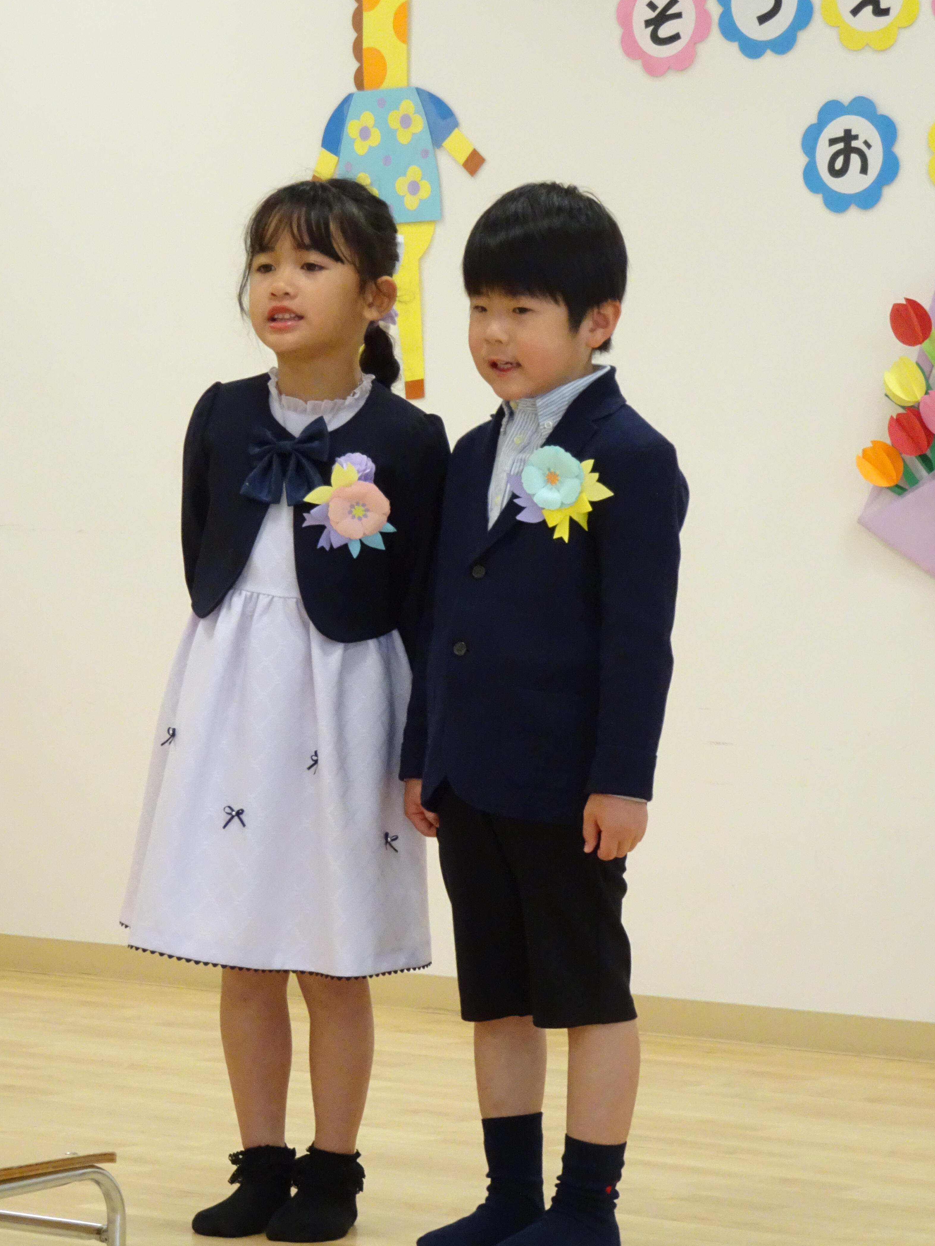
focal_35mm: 144
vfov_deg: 13.7
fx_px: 5186
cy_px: 645
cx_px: 427
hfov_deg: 10.3
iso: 800
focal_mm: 20.96
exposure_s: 1/100
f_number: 5.6
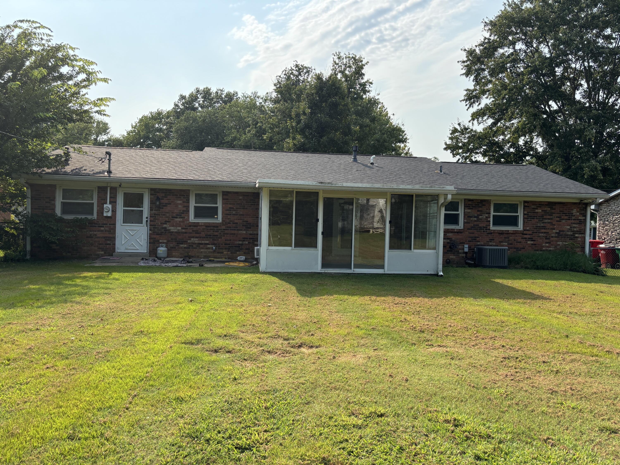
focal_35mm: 26
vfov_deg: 53.1
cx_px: 310
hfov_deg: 67.3
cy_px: 232
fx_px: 466
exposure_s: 1/1721
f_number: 1.6
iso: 50
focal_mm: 5.96
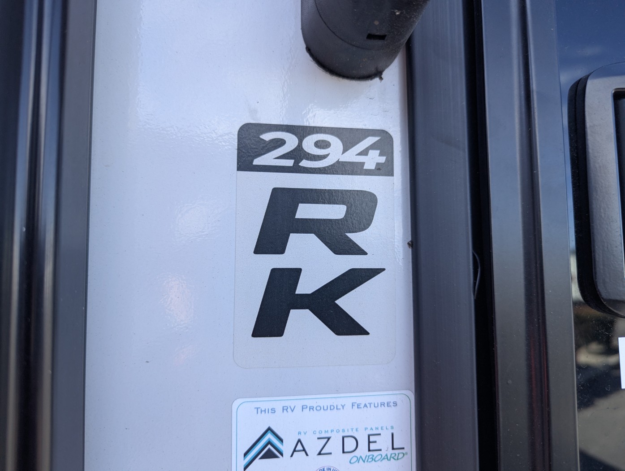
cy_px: 236
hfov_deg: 71.5
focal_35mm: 24
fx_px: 434
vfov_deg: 56.9
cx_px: 312
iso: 62
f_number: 1.85
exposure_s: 1/304
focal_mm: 6.81
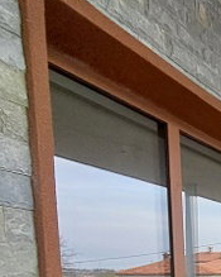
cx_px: 442
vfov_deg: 29.4
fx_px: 466
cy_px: 312
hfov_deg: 18.1
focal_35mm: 57
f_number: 2.2
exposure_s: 1/339
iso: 40
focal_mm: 1.64
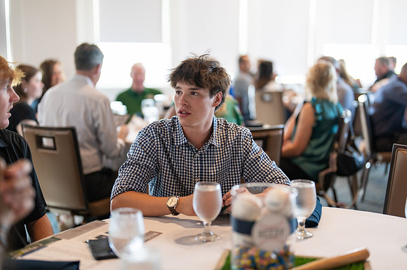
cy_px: 135
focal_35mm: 50
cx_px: 204
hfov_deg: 39.3
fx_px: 570
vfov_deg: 26.7
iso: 250
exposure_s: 1/320
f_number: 1.2
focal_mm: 50
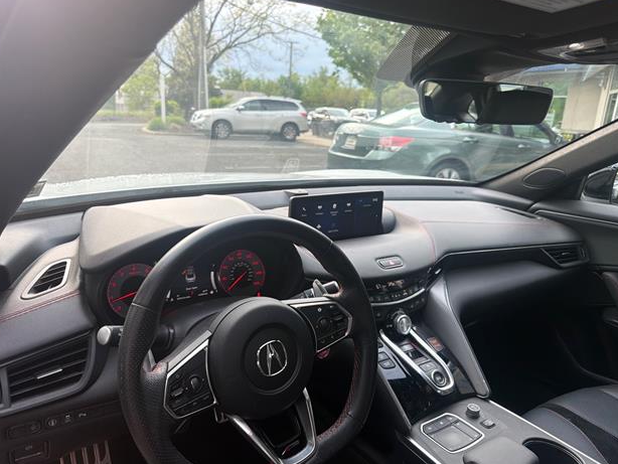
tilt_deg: -16.2
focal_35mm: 25
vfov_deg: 54.9
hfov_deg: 69.4
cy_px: 233
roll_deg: -3.7
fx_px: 446
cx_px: 306
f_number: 1.78
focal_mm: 6.76
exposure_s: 1/291
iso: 64
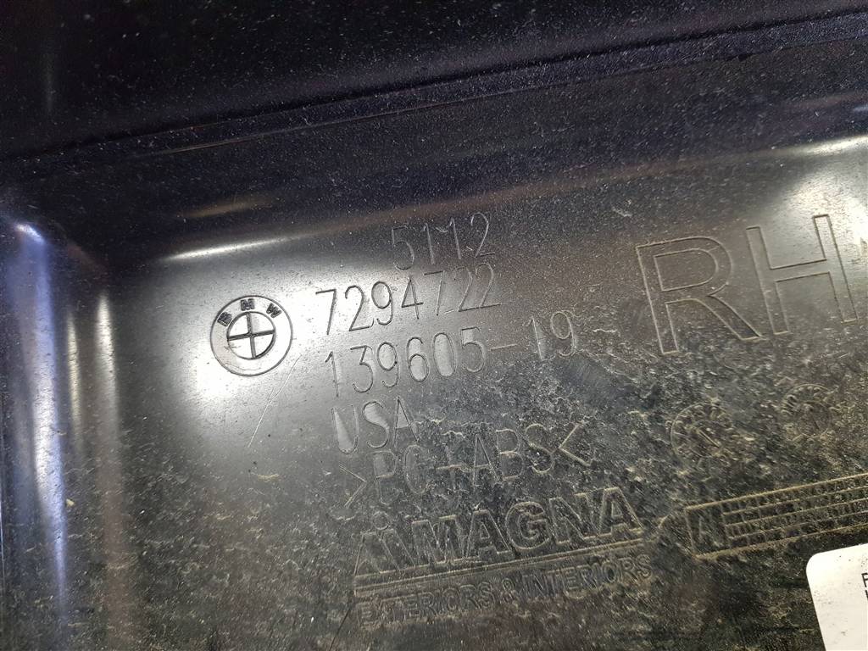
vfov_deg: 53.1
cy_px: 326
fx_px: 652
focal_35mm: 26
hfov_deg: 67.3
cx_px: 434
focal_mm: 4.2
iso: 320
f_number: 1.7
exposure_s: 1/100
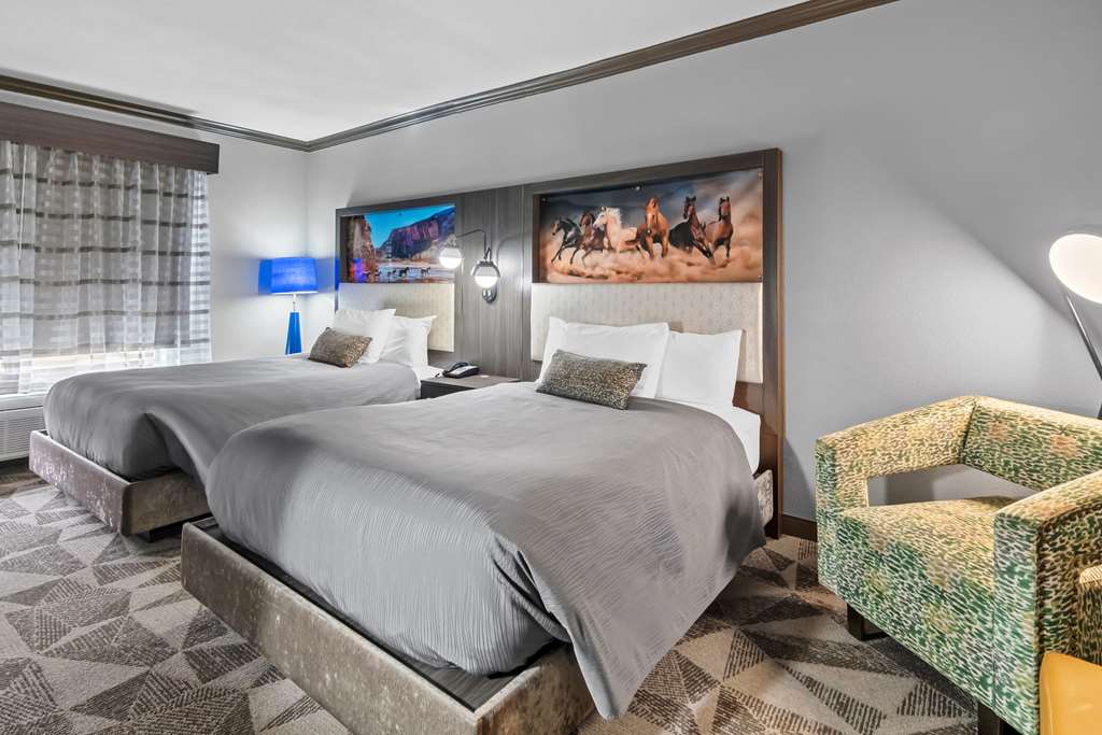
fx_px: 505
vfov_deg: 72.1
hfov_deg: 95.0
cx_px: 551
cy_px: 368
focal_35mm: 16
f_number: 8
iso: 800
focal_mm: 11
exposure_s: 1/2
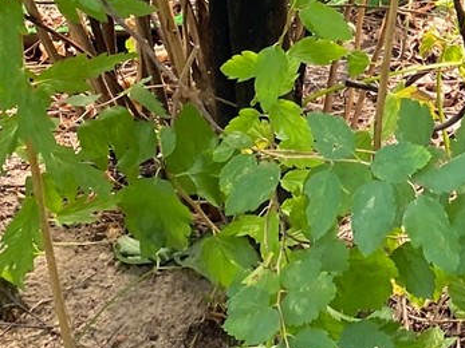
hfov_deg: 15.8
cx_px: 804
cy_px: -206
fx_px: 1450
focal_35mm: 108
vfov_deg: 12.8
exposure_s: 1/121
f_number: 1.8
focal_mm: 4.25
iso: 80
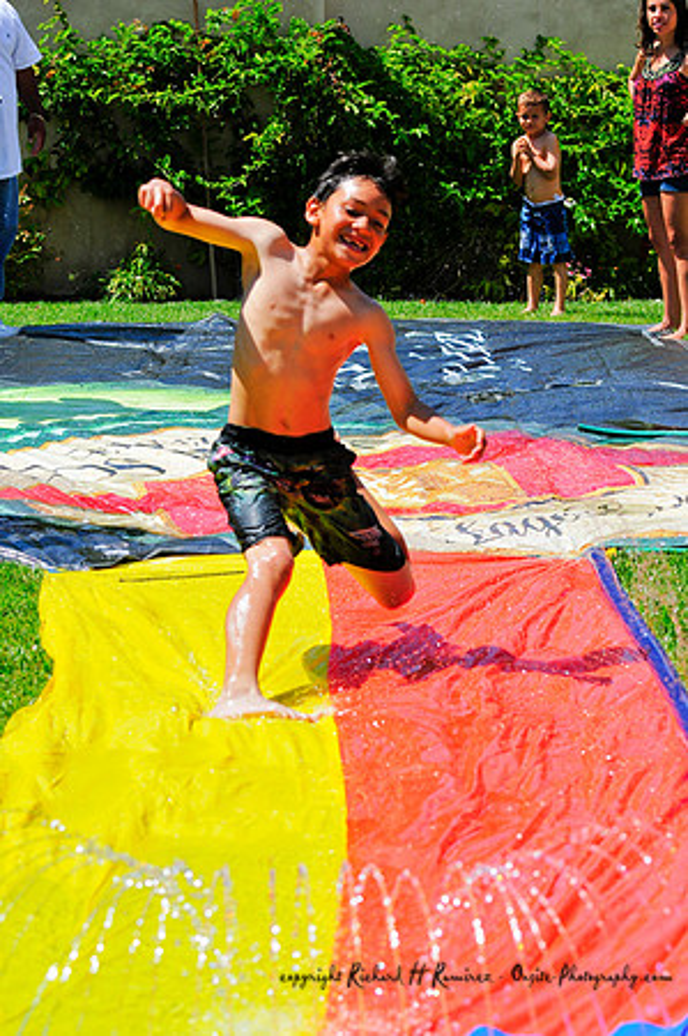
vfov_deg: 19.5
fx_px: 3017
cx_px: 344
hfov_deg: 13.0
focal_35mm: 105
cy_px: 518
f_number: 5
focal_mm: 70
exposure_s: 1/1000
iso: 200
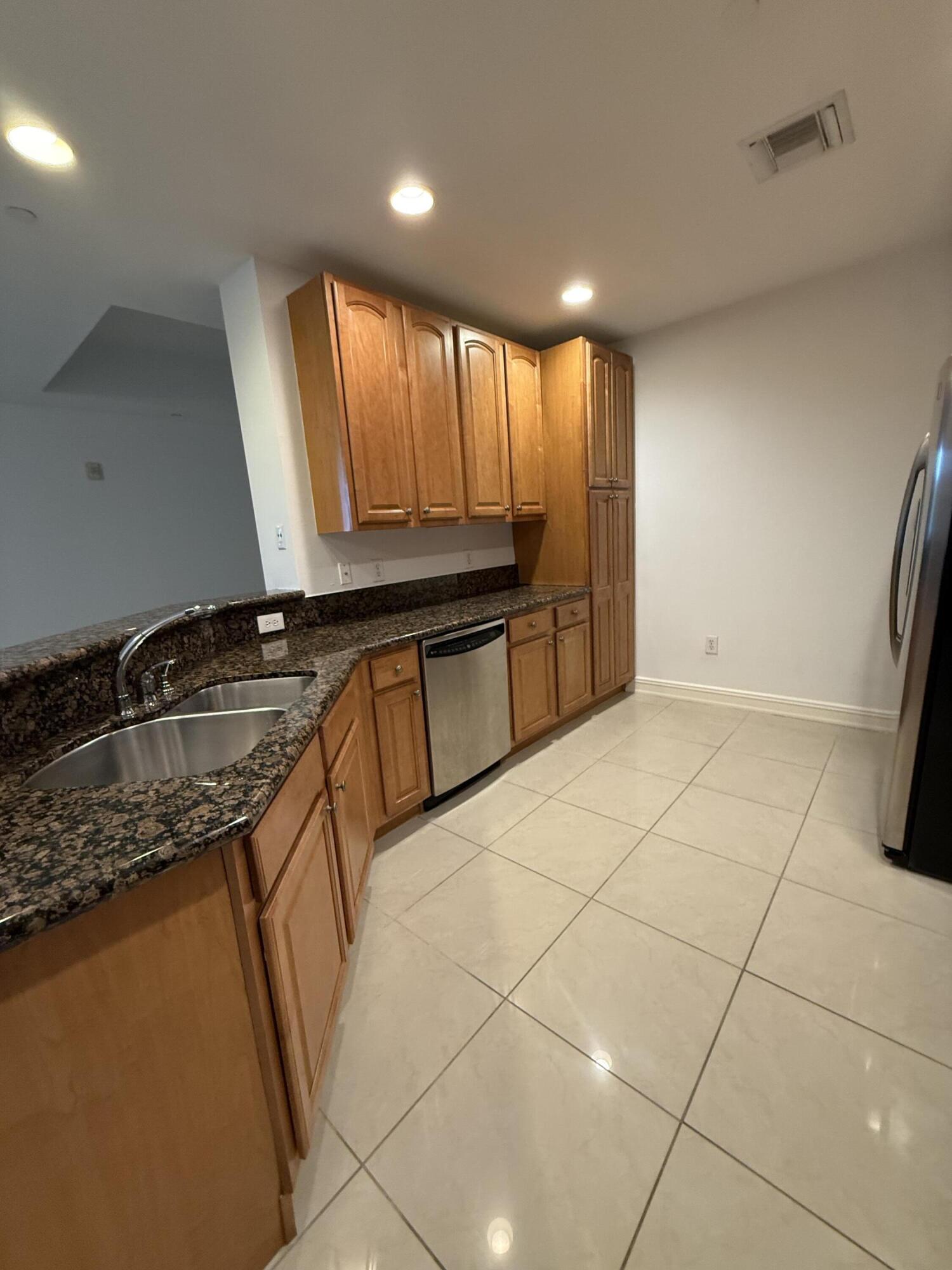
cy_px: 635
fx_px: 513
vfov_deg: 102.1
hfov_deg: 85.7
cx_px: 476
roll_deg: +3.2
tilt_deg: -13.6
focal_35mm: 14
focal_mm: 2.22
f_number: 2.2
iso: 250
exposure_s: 1/60
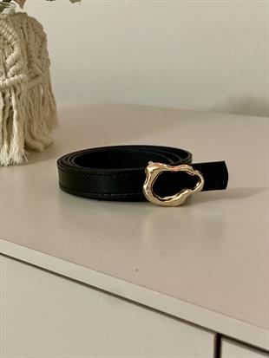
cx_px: 134
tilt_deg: -13.7
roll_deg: -0.8
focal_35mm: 52
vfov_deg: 36.8
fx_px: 539
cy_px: 179
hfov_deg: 28.0
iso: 500
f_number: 2
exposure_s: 1/20
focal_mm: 6
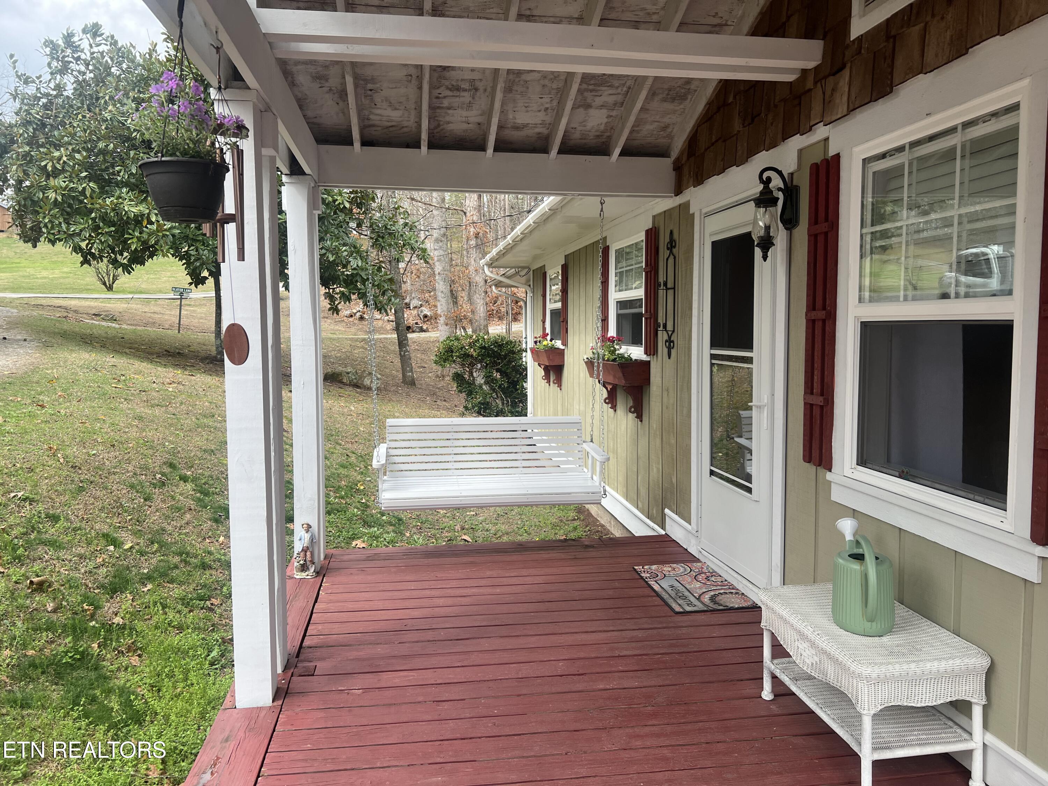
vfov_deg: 53.1
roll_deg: -0.2
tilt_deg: -4.8
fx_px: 787
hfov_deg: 67.3
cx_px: 524
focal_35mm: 26
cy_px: 393
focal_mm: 5.7
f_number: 1.5
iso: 50
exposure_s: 1/572
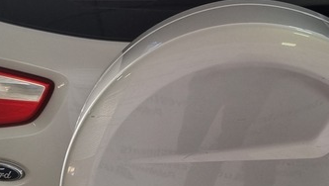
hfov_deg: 24.2
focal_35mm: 87
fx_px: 760
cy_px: 105
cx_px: 242
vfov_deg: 13.9
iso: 64
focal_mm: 5.4
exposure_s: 1/100
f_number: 1.8
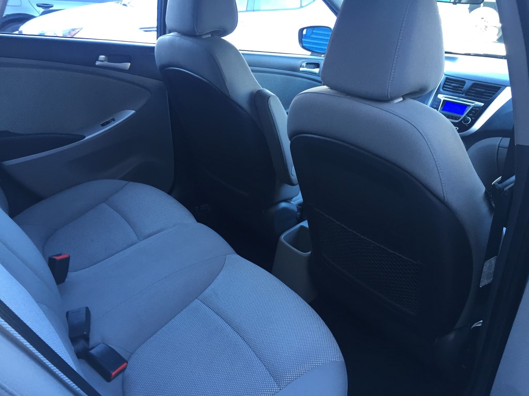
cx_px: 264
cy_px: 198
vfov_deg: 48.2
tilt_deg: -21.8
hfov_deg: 61.7
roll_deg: -4.4
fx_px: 443
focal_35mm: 29
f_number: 2.2
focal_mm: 4.15
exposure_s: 1/30
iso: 40
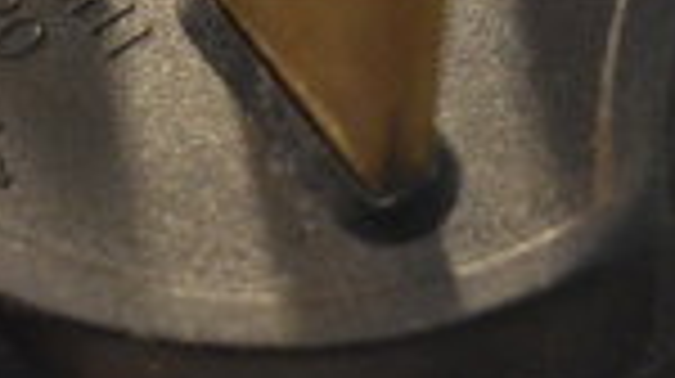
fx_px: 6296
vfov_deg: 3.4
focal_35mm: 352
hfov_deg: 6.1
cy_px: -371
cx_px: 112
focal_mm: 55
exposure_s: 1/160
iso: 6400
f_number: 6.3
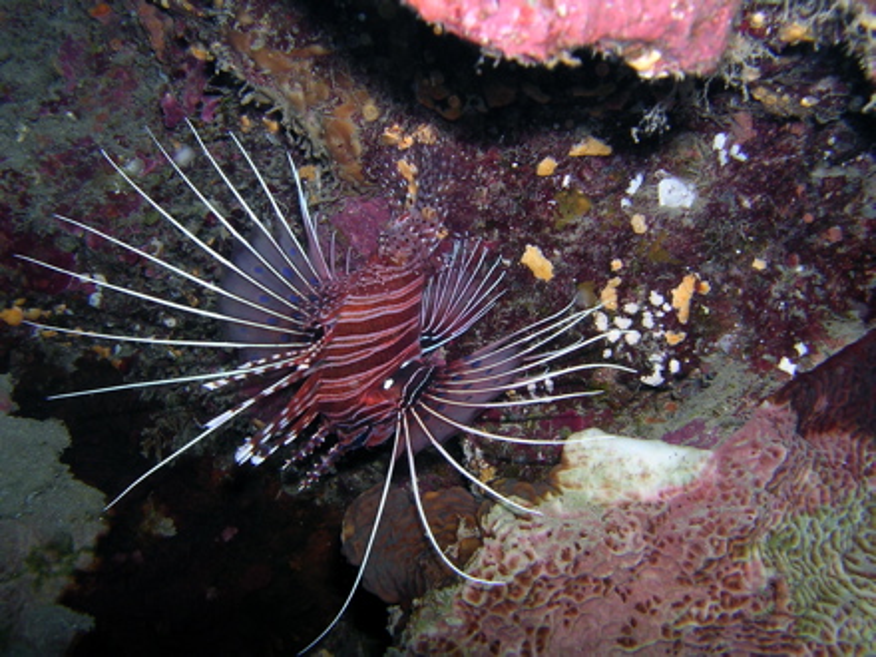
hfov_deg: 49.0
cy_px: 328
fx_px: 962
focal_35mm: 38
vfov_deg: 37.7
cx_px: 438
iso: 100
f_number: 5.6
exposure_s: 1/60.1
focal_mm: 5.8
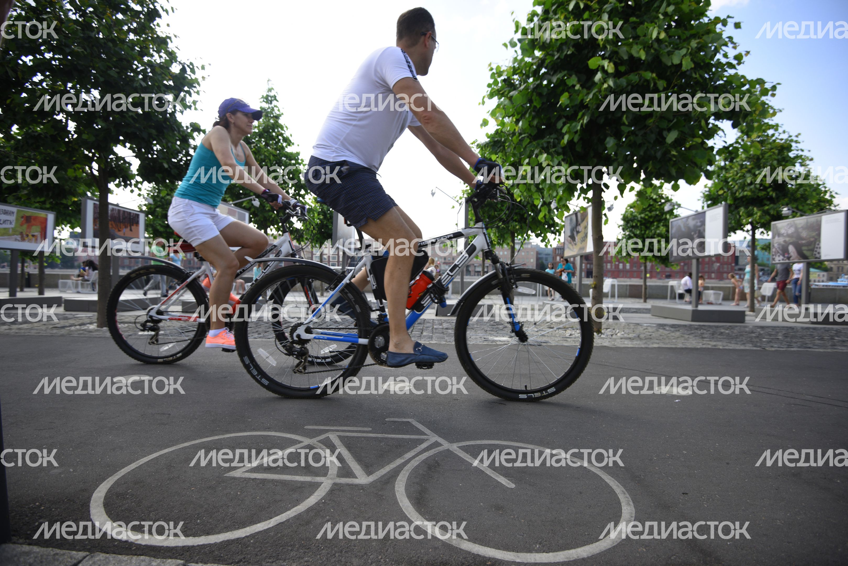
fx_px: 377
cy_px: 283
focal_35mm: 16
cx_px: 424
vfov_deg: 73.8
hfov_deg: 96.7
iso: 160
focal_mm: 16
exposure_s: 1/400
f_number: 4
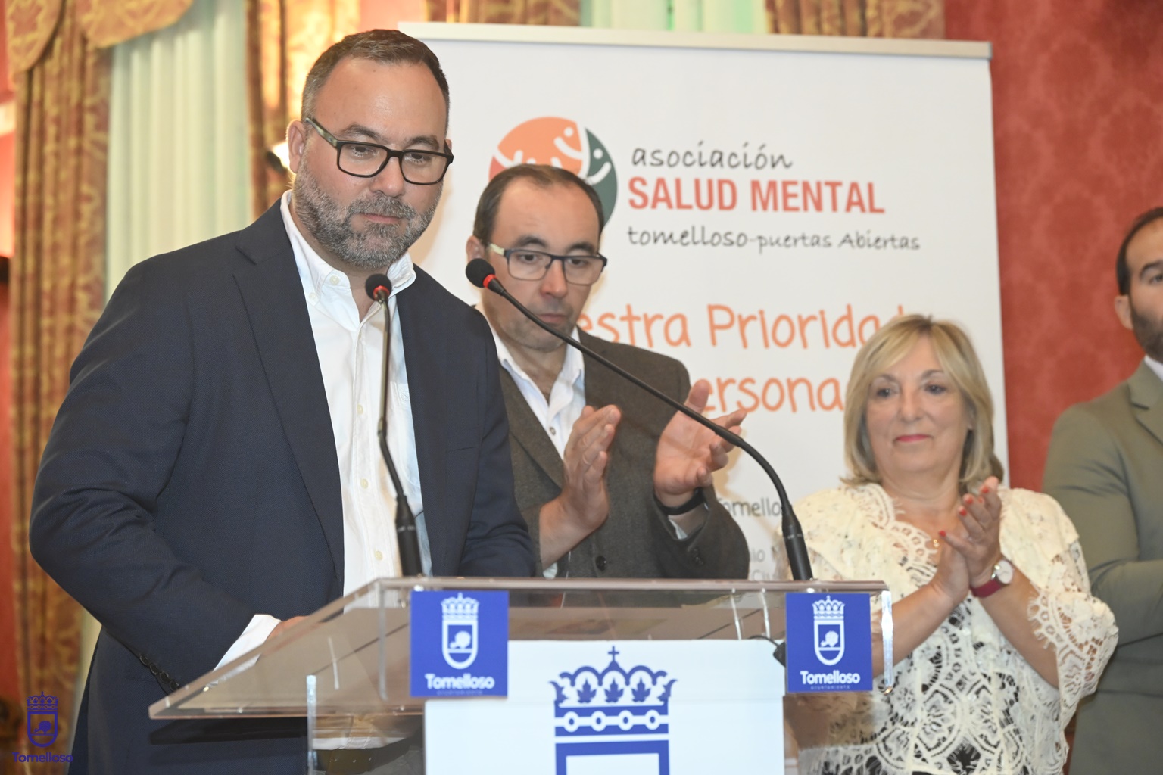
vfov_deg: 13.6
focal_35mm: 101
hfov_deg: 20.2
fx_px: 3263
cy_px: 388
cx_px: 582
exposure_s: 1/60
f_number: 6.3
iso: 5000
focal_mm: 101
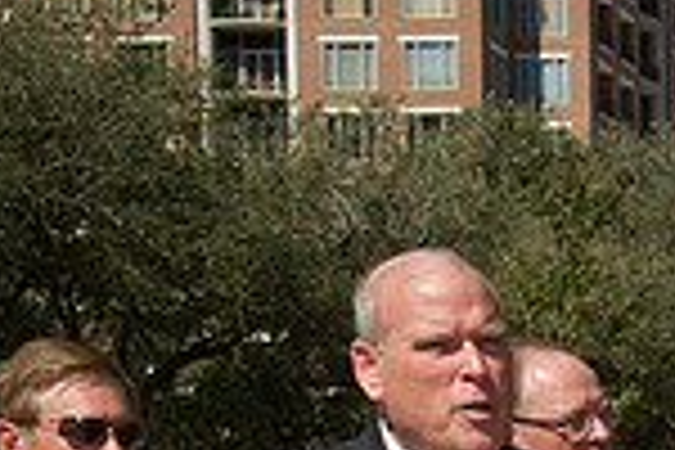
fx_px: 2756
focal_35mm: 147
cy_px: 796
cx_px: 1066
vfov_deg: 9.0
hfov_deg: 13.1
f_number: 8
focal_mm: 38
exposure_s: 1/320
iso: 200
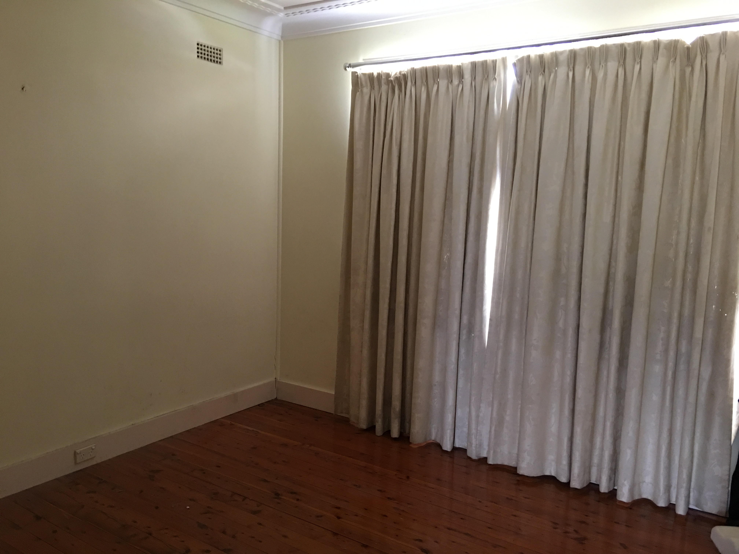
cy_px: 277
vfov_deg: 48.2
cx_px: 370
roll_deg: -2.0
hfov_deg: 61.7
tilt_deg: -6.5
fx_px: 619
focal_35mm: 29
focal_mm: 4.15
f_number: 2.2
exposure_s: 1/10
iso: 100
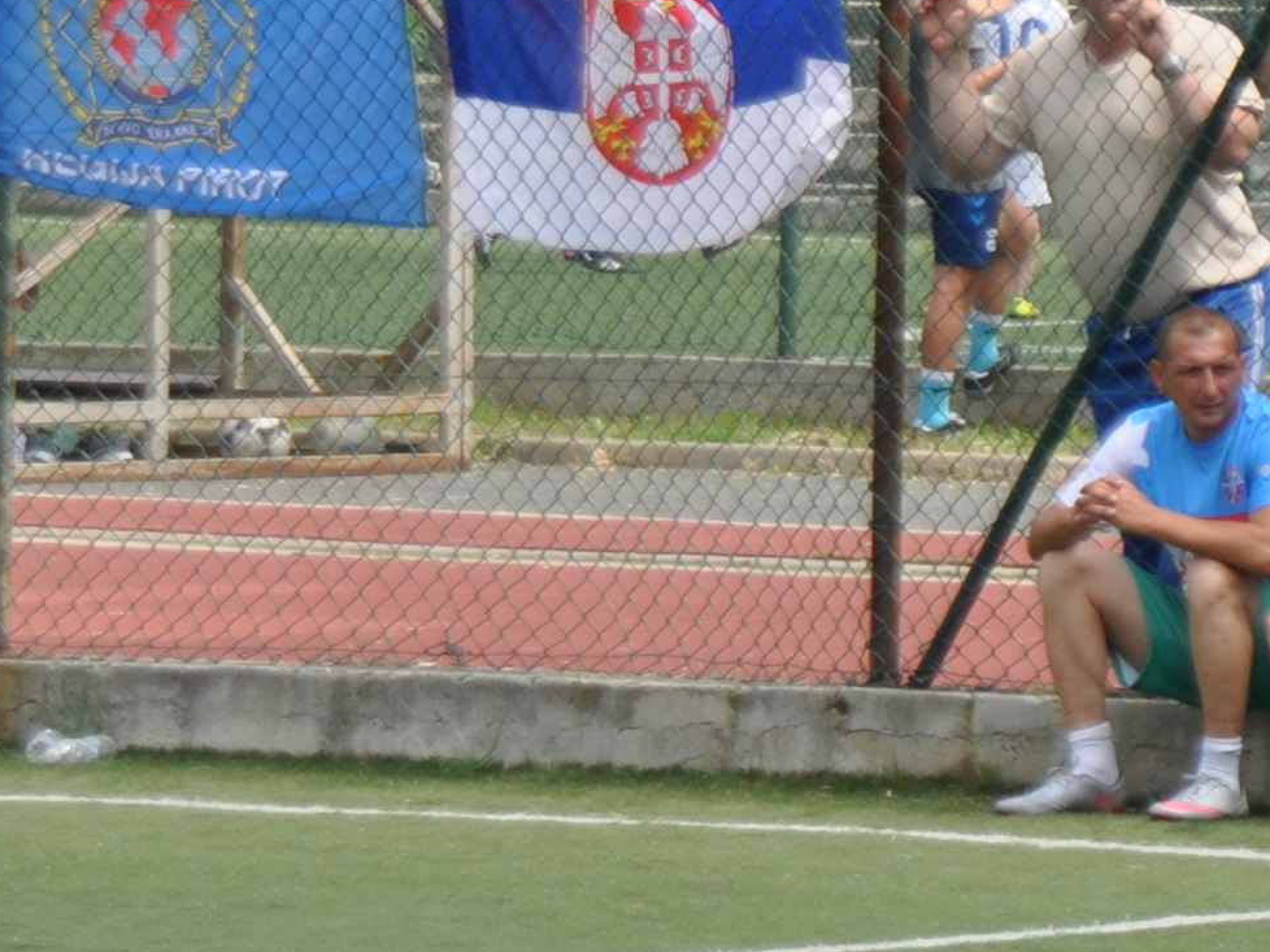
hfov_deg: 4.7
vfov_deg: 3.6
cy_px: 22
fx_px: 15295
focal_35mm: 417
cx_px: 2601
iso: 200
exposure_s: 1/500
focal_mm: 66
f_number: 5.6
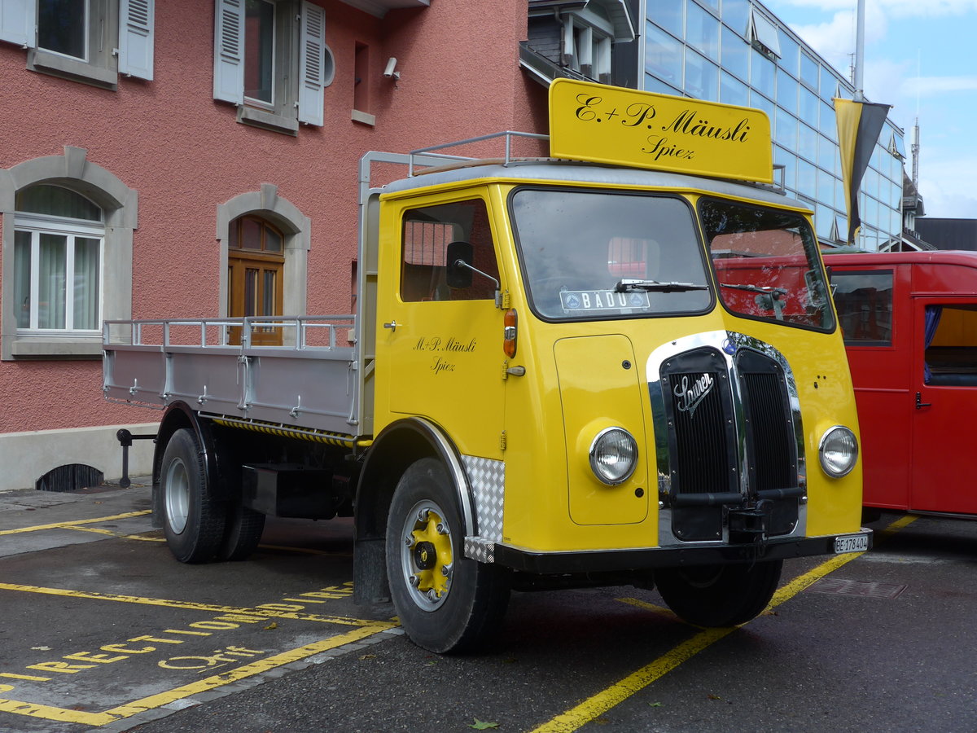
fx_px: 1383
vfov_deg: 29.7
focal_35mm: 49
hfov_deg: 38.9
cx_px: 488
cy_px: 366
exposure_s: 1/800
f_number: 3.2
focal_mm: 10.1
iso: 80
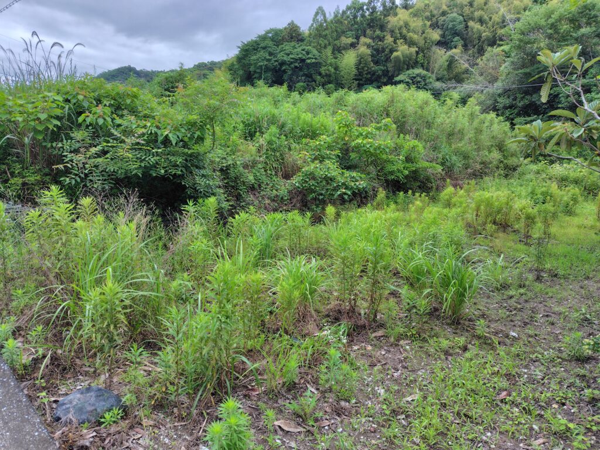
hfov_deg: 73.9
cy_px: 225
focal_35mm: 23
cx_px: 300
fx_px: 399
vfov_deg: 58.9
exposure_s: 1/267
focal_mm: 5.6
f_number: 1.9
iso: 50
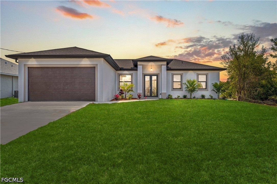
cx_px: 138
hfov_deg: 73.7
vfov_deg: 53.1
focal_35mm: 24
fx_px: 185
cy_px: 92
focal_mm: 24
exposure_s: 1/50
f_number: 8
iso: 100
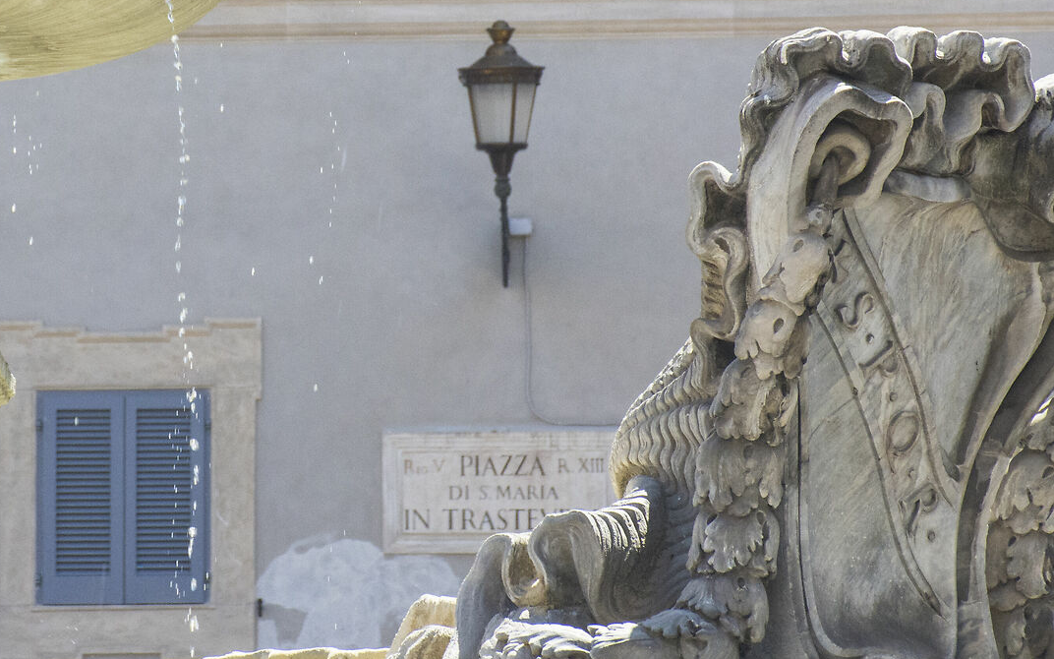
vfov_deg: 4.3
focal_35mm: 308
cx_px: 229
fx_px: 8847
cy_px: 198
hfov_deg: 6.8
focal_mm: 90
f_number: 8
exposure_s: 1/400
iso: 800
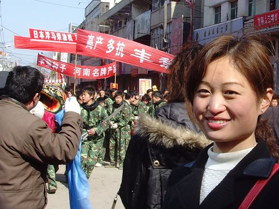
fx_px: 636
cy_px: 89
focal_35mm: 79
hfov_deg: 24.4
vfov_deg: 18.6
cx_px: 218
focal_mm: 6.6
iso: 80
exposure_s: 1/180
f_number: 6.3
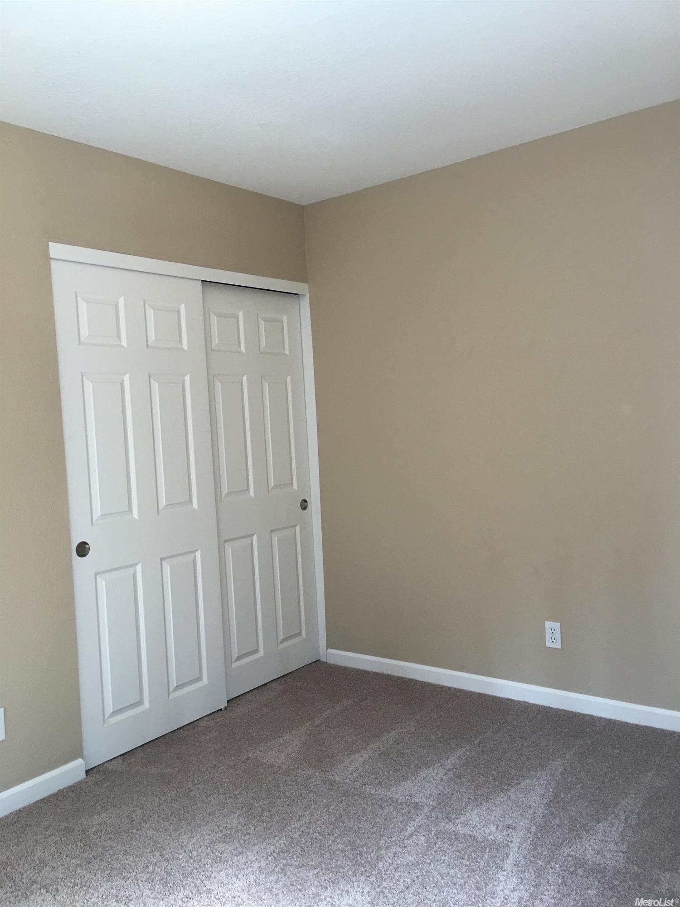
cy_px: 454
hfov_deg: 48.2
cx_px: 340
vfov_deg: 61.7
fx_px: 760
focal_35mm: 29
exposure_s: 1/30
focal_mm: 4.15
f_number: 2.2
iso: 32
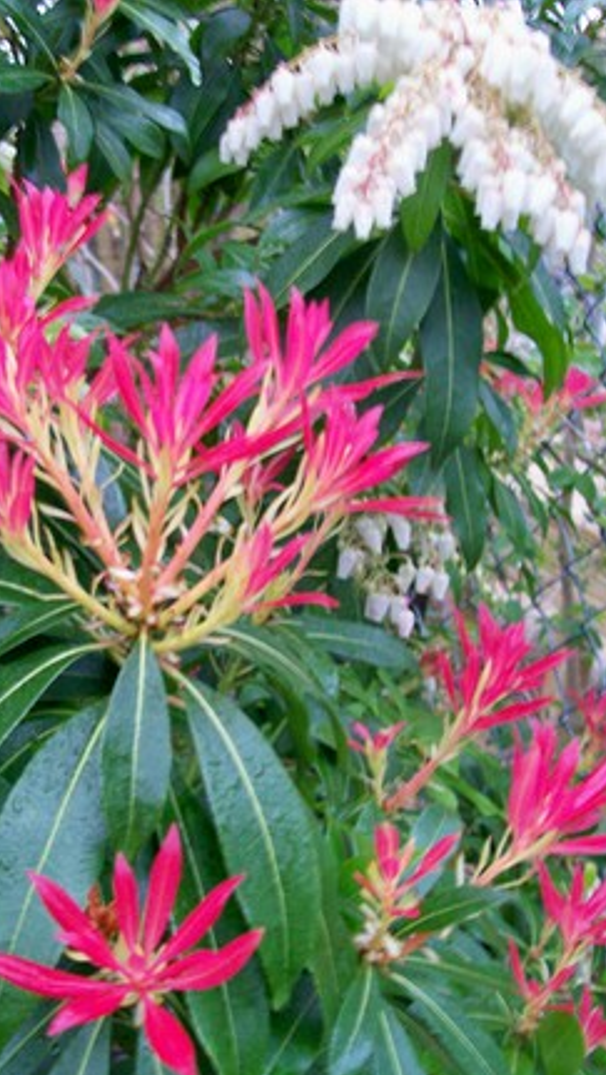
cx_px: 232
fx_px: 1141
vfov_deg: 50.5
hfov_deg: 29.6
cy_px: 546
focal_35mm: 40
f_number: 2.7
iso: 160
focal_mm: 6
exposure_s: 1/8
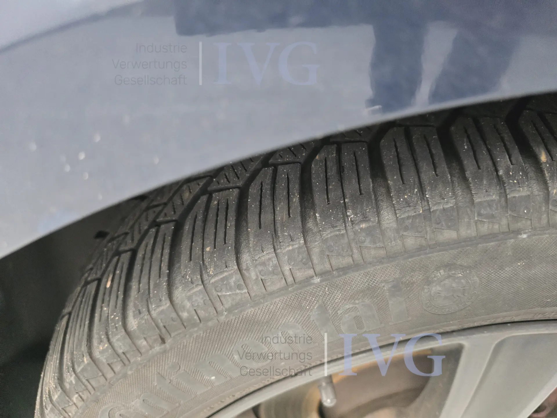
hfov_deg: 73.9
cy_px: 209
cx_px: 278
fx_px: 370
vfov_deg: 58.9
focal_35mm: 23
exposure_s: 1/100
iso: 2000
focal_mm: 6.3
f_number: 1.7
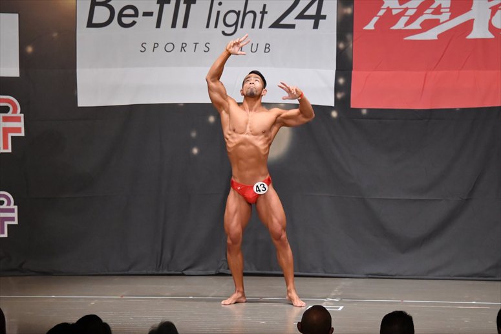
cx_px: 250
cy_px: 167
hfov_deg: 11.2
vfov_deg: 7.5
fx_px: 2546
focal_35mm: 183
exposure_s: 1/400
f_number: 5.6
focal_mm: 122
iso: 6400
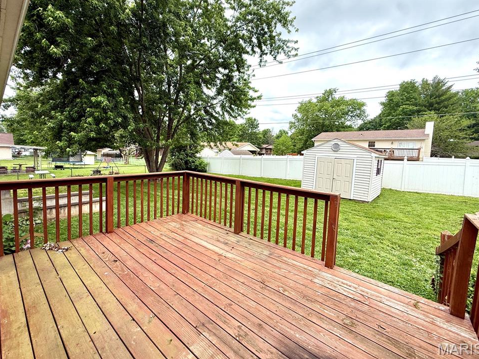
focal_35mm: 15
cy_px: 167
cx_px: 231
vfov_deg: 81.6
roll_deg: -2.6
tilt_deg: -3.9
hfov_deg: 98.1
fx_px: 208
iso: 64
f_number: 2.2
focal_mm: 2.22
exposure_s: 1/726
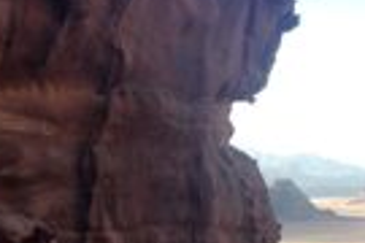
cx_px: 154
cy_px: 259
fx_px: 1034
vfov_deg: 13.2
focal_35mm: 102
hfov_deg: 20.0
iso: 50
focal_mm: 4.12
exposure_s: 1/423
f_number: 2.4
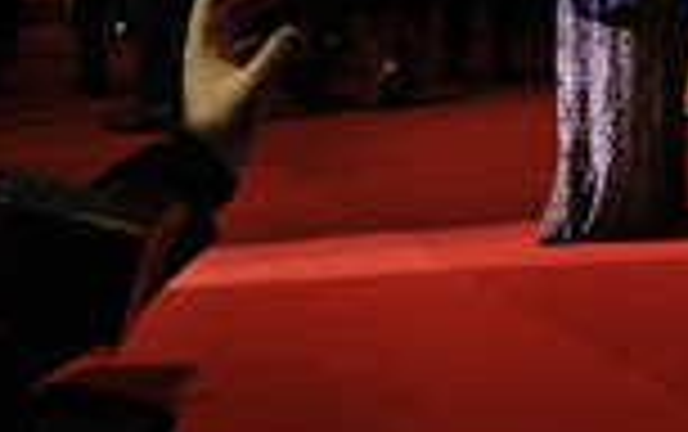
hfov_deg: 18.5
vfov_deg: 12.6
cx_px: 960
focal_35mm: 102
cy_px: -58
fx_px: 1915
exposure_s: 1/200
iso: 400
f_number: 4
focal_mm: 34
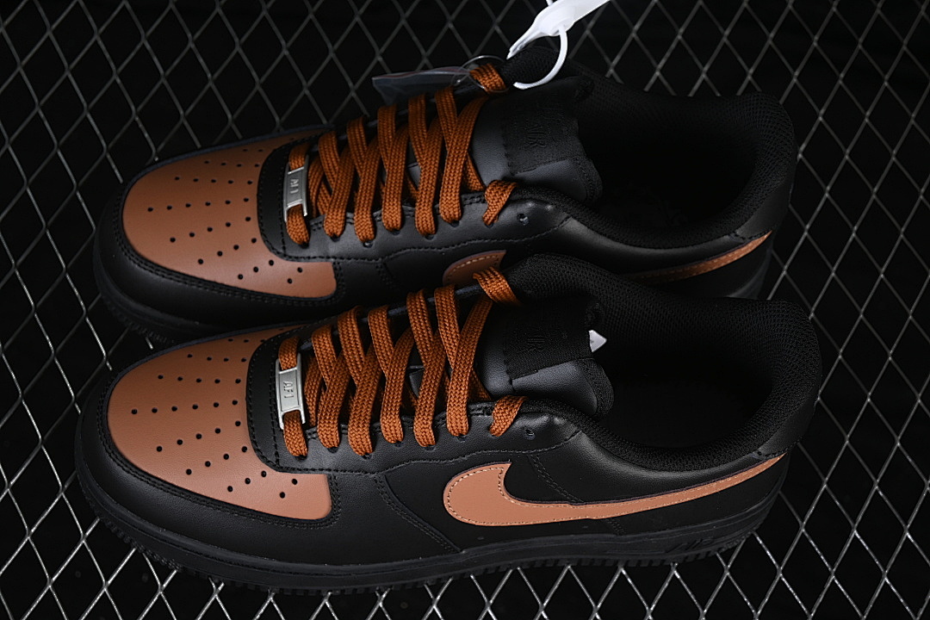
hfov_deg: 27.0
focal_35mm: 75
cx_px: 465
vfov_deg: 18.2
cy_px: 310
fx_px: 1937
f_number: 6.3
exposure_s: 1/60
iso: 160
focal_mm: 50
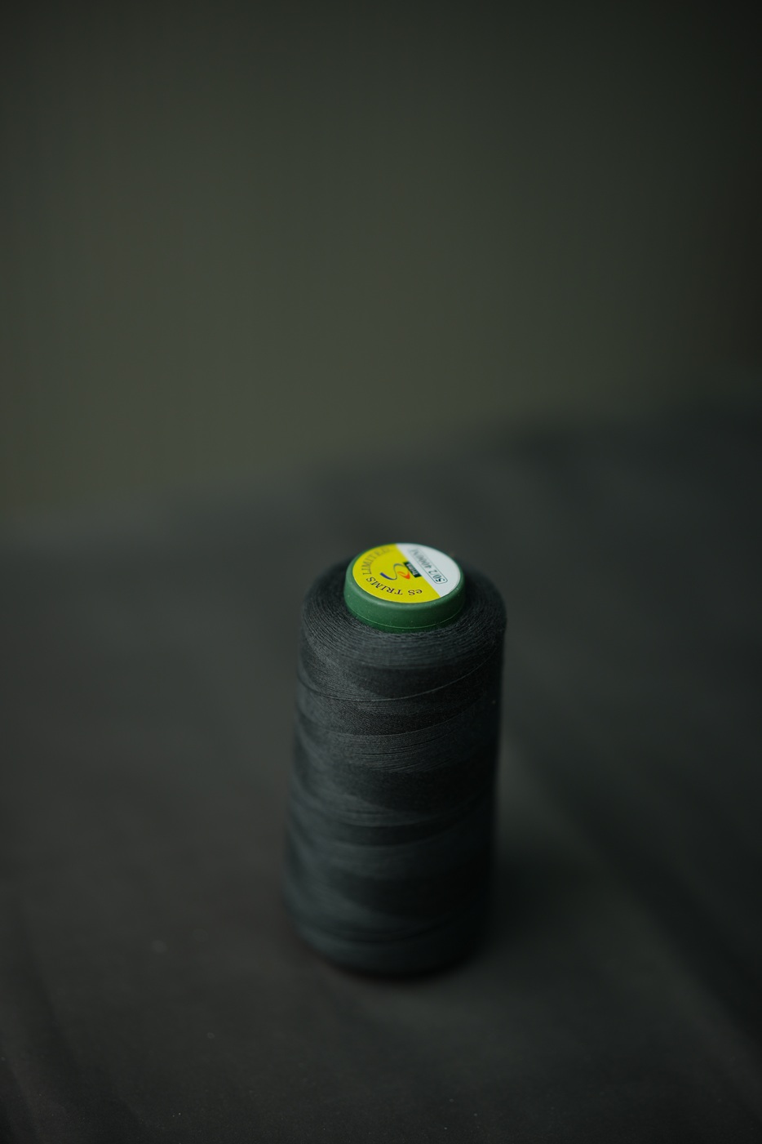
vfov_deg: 39.6
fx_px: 1587
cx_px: 381
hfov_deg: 27.0
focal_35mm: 50
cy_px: 572
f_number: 1.4
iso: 50
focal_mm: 50
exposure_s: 1/200
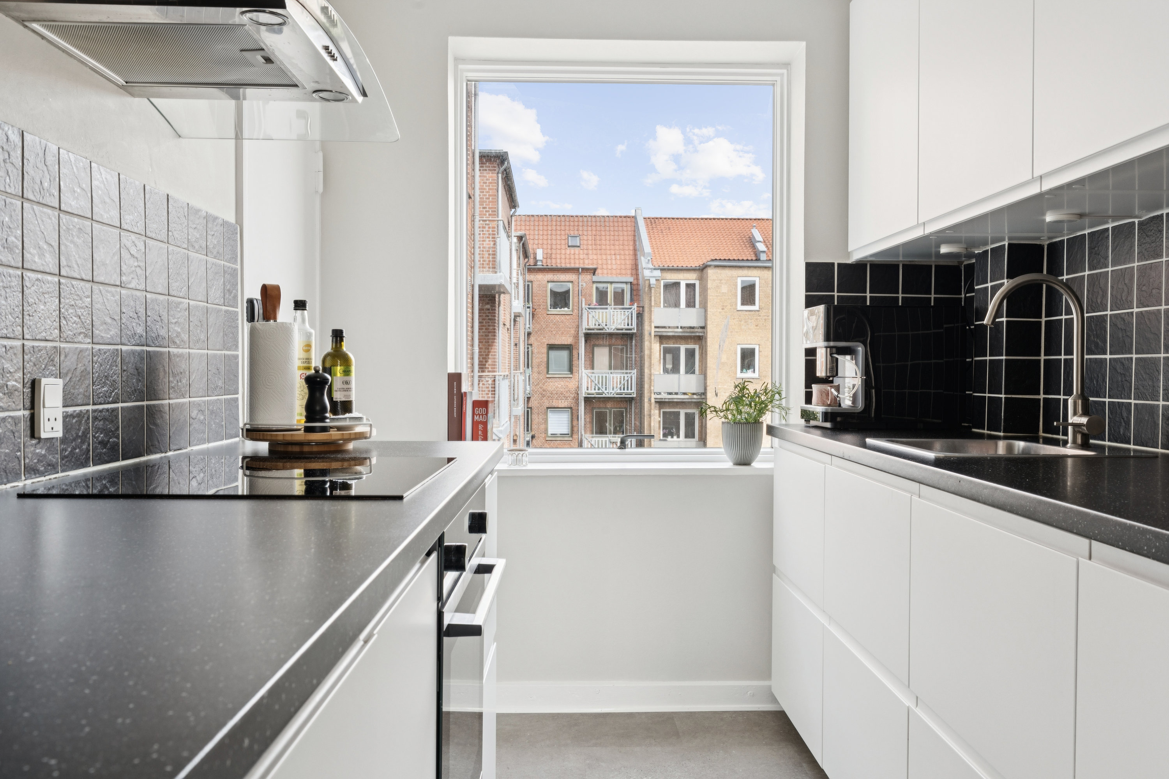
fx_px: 974
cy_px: 390
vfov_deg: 43.6
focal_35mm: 30
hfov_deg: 61.9
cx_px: 584
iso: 800
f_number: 11
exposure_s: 1/40
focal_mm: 30
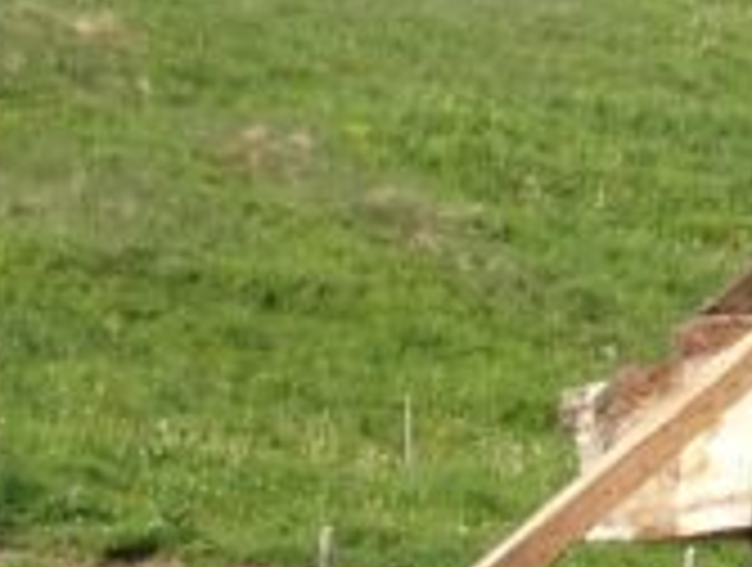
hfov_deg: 8.4
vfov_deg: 6.8
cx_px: 1878
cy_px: -446
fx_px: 4659
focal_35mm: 214
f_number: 2.4
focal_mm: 4.28
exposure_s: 1/1200
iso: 50
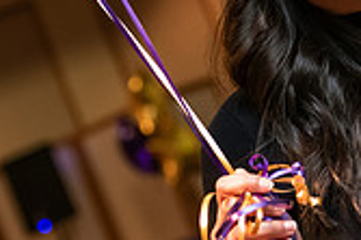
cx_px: 192
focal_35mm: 202
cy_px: -40
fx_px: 2024
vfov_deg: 6.7
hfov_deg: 10.2
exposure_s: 1/160
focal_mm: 58
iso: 1600
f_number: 3.5
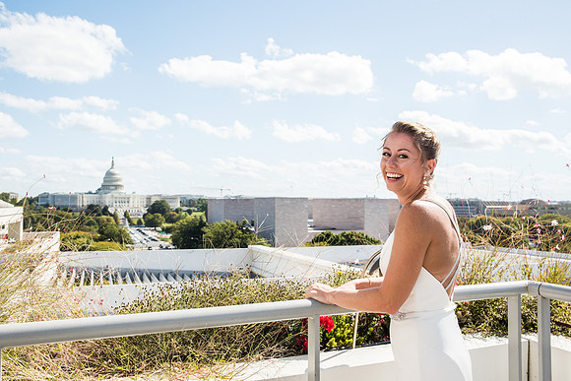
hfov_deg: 58.7
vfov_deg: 41.1
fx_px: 508
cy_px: 190
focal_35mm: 32
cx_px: 286
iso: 200
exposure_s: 1/2000
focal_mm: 32
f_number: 7.1
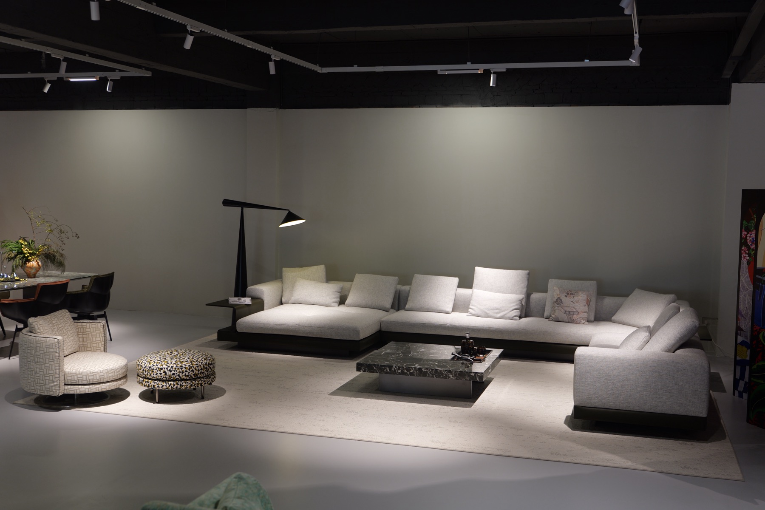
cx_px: 382
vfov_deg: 33.4
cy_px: 255
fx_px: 850
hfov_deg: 48.5
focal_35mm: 40
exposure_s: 1/50
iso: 320
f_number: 2.8
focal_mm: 40
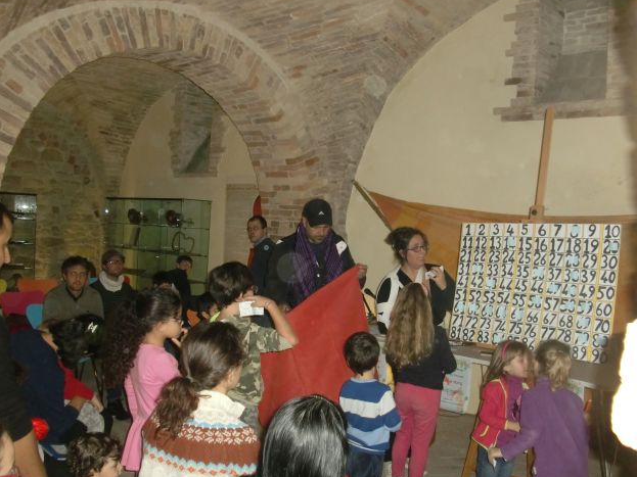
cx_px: 326
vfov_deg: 38.7
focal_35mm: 37
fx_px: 681
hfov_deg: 50.1
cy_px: 236
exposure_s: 1/60
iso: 320
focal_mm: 6.3
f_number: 2.8
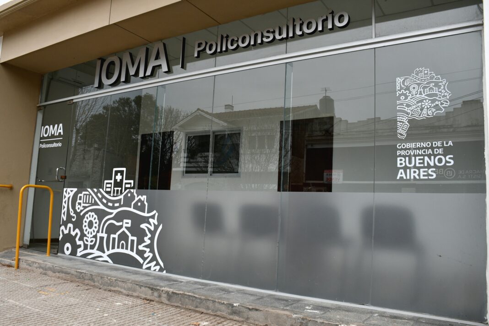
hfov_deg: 67.4
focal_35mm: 27
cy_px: 163
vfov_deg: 47.9
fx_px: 367
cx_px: 244
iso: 200
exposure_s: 1/250
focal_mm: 18
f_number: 6.3
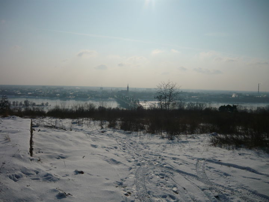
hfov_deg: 55.4
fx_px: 256
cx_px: 134
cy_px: 101
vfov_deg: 42.9
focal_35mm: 33
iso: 100
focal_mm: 5.5
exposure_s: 1/1300
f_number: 8
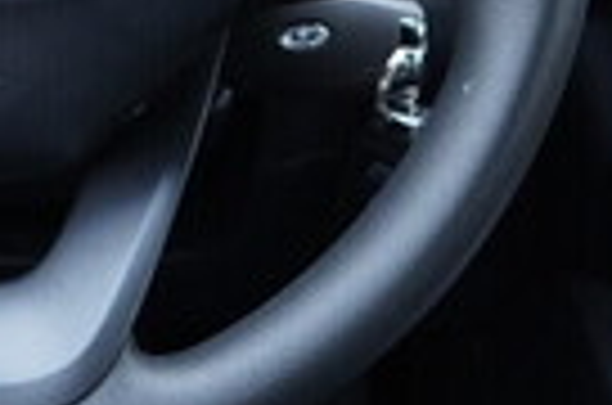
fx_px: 2476
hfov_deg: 13.8
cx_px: -27
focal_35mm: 146
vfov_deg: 9.1
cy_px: -200
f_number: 2.8
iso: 400
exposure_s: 1/40
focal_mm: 24
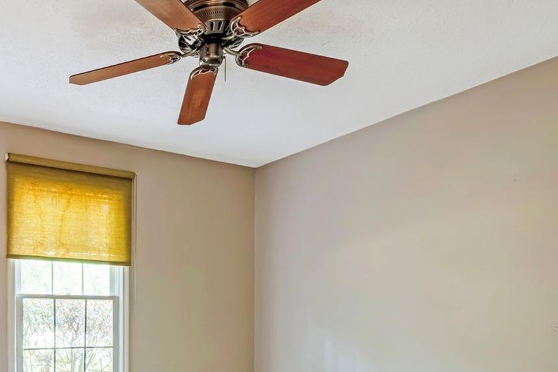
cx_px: 87
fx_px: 480
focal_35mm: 31
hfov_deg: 54.8
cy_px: 329
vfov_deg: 39.6
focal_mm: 11
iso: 250
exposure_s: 1/25
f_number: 9
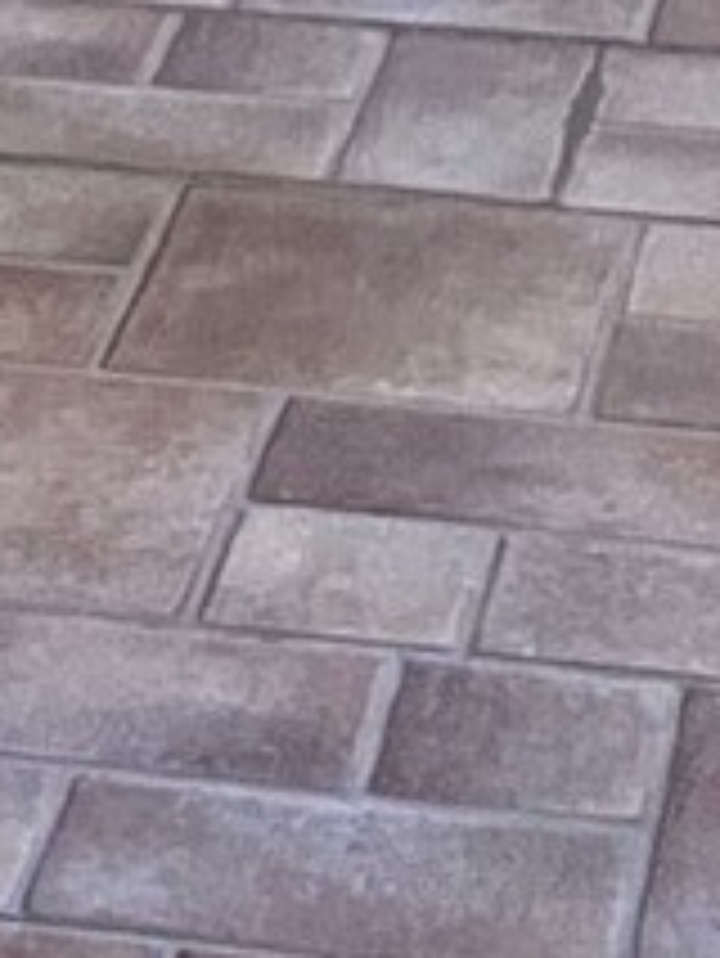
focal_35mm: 189
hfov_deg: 7.9
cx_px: 148
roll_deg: -1.3
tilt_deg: +2.5
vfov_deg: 8.4
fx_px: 5236
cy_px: -2127
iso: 320
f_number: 1.8
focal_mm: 3.99
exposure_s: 1/60
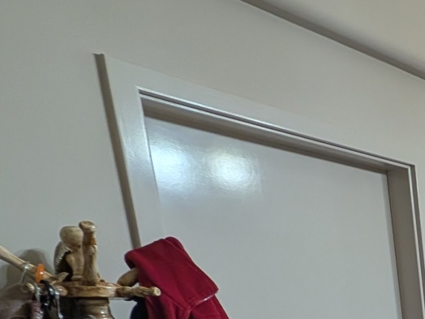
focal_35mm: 44
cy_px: 449
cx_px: 702
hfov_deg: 25.3
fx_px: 540
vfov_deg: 26.2
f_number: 1.95
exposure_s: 1/36.3
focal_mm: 2.23
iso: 79
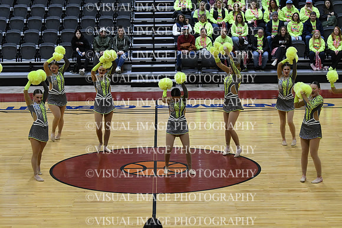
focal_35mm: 105
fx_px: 998
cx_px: 171
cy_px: 114
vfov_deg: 13.0
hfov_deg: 19.5
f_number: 4
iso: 4000
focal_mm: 70
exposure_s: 1/500
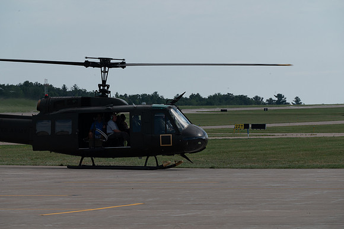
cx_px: 172
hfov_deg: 6.9
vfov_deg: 4.6
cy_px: 114
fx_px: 2865
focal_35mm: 300
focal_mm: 300
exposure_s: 1/640
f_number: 16
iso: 640
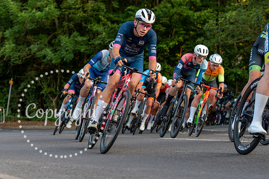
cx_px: 132
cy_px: 88
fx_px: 654
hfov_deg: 23.2
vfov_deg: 15.6
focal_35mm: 88
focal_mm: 70
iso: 1000
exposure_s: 1/800
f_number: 3.5
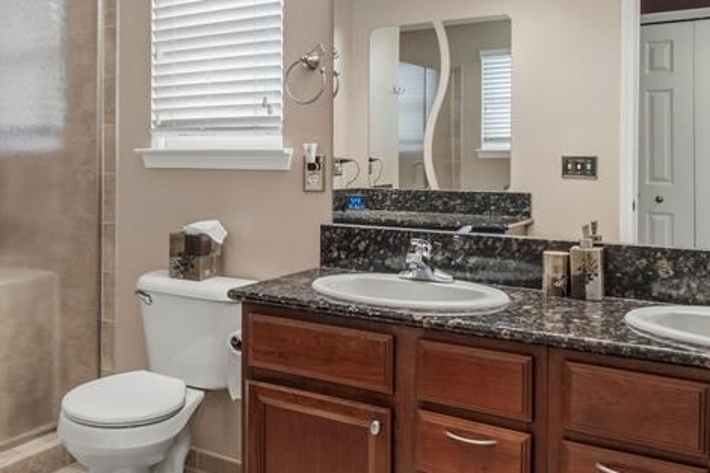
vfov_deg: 35.4
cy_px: 144
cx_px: 169
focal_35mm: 37
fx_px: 729
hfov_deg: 49.6
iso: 800
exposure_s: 1
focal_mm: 11.1
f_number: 8
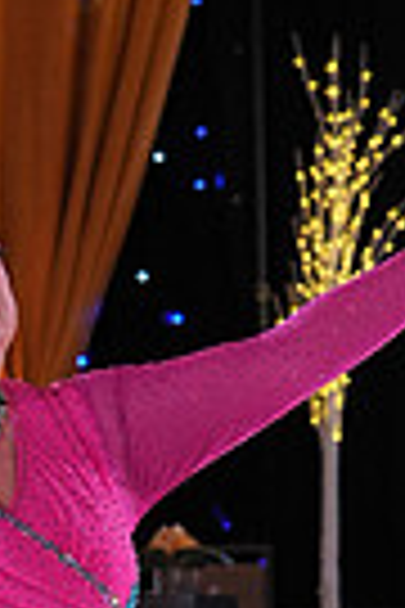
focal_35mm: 288
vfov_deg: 7.1
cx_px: -295
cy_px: 820
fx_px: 4860
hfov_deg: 4.7
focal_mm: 67
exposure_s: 1/400
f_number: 4
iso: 1250
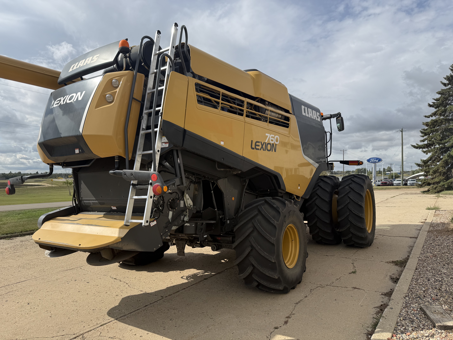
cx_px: 226
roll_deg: +0.5
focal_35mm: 24
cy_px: 170
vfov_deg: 56.8
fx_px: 314
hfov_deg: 71.6
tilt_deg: +0.3
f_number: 1.78
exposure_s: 1/6711
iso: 80
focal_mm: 6.76
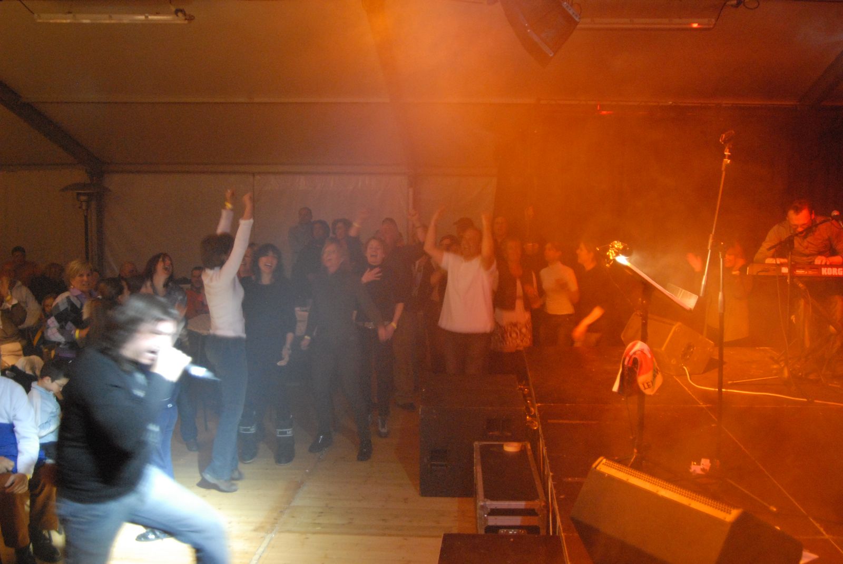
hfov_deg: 53.1
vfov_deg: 37.0
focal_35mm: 36
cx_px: 422
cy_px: 282
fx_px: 844
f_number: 3.5
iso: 1600
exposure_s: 1/20
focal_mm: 24
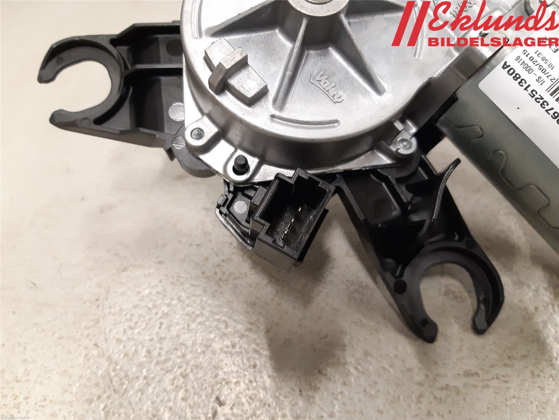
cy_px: 210
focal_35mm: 26
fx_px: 420
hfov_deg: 67.3
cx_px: 280
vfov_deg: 53.1
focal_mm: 3.93
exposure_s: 1/33
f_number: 1.7
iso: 200
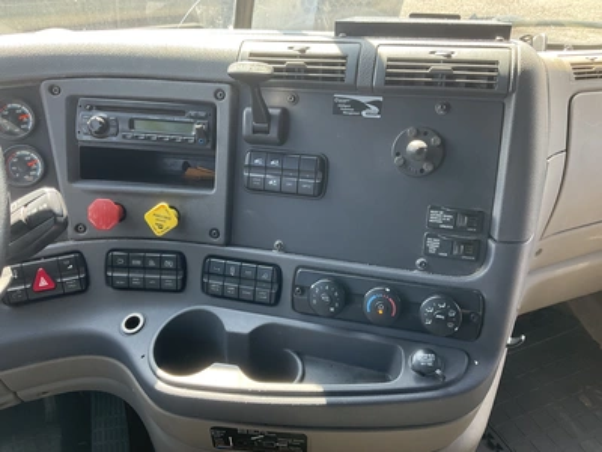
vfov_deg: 48.2
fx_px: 504
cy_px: 226
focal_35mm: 29
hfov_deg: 61.7
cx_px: 301
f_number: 1.8
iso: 64
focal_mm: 3
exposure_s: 1/115
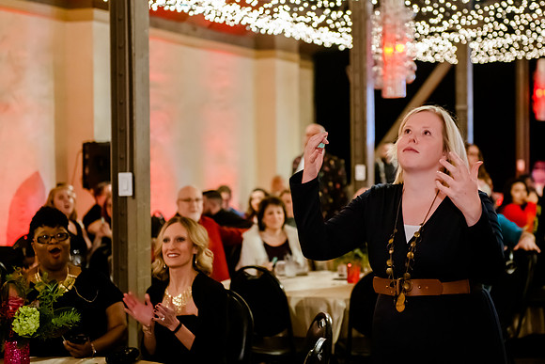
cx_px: 309
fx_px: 1181
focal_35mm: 78
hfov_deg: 26.0
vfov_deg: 17.5
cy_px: 162
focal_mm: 66
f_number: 2.8
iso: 4000
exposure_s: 1/125
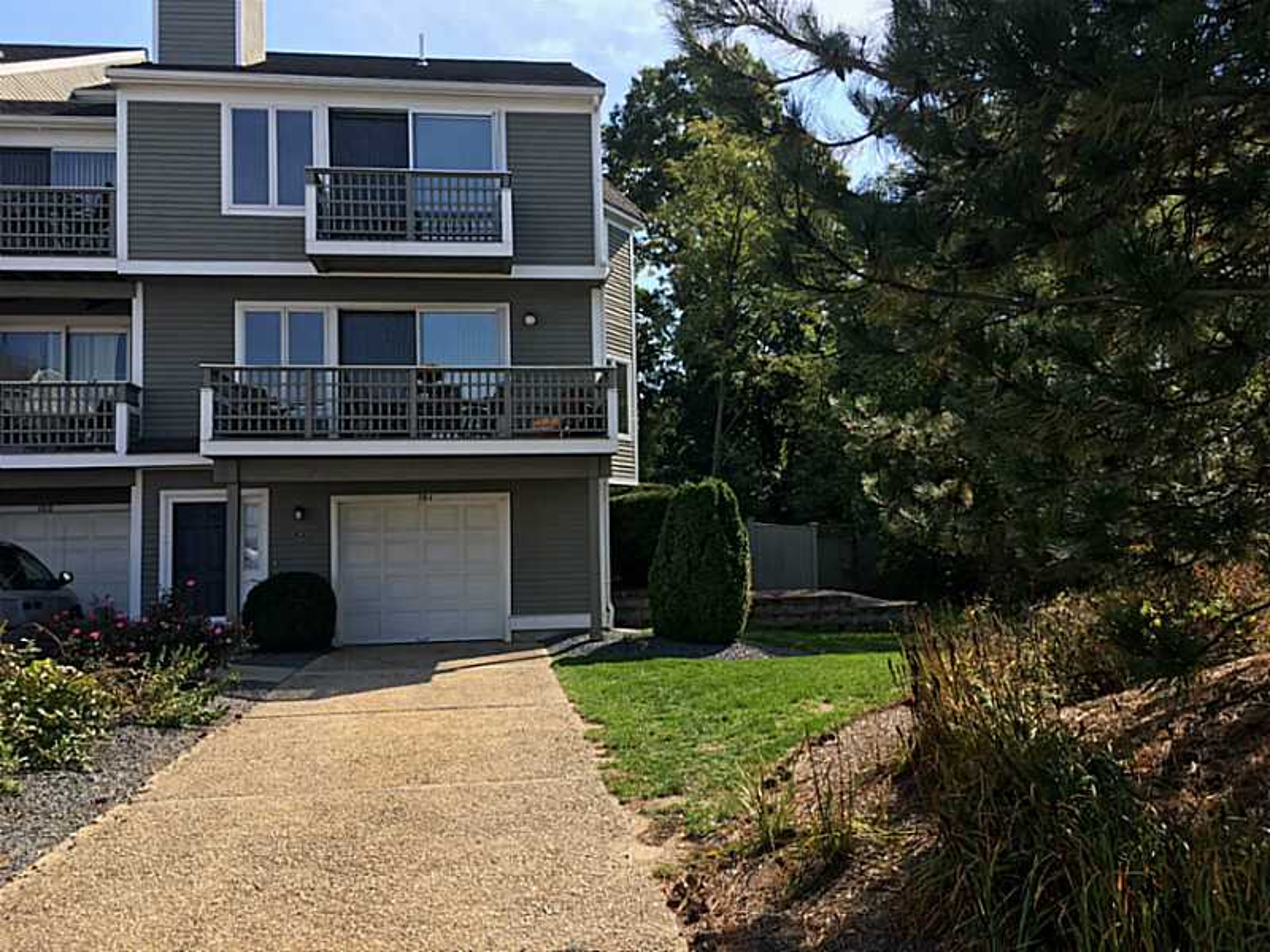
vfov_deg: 48.2
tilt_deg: +4.2
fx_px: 1064
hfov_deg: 61.7
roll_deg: +1.7
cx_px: 635
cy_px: 476
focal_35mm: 29
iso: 25
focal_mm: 4.15
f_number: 2.2
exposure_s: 1/785
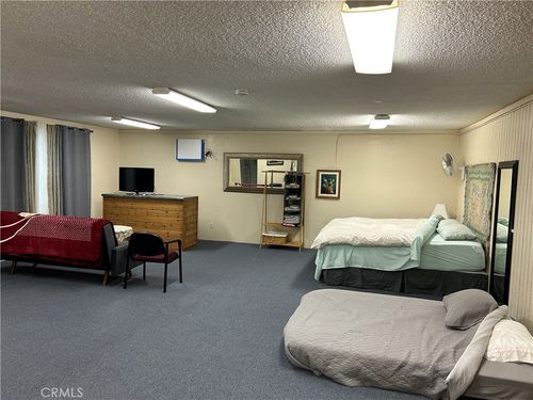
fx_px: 400
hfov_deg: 67.3
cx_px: 266
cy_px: 200
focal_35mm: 26
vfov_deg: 53.1
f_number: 1.5
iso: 100
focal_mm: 5.7
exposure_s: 1/60
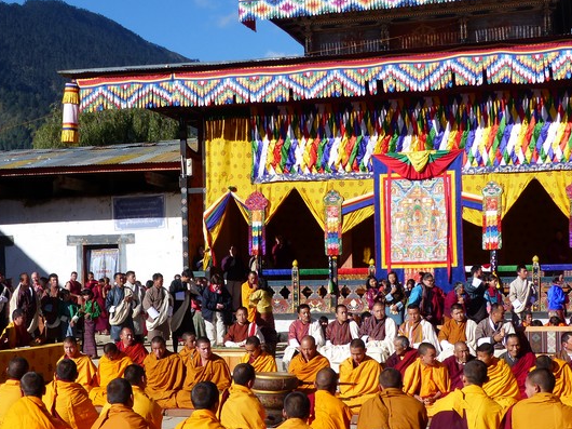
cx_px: 174
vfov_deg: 20.6
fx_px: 1173
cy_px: 307
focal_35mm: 71
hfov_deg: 27.2
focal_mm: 8.4
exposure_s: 1/1000
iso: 100
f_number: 4
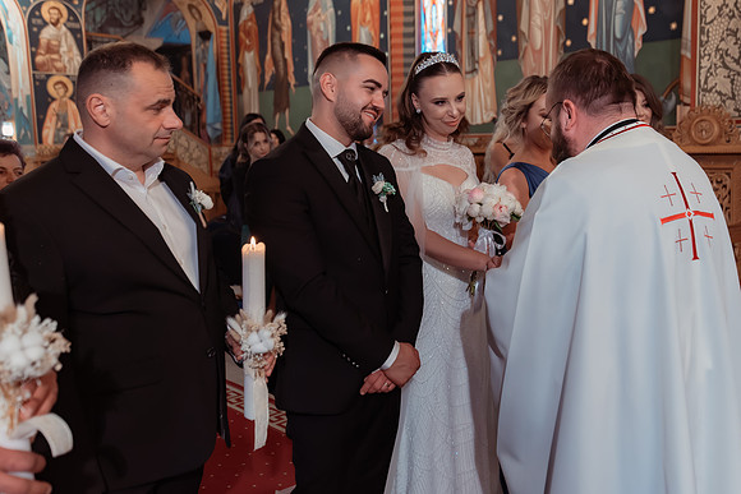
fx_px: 716
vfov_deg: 38.1
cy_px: 232
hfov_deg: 54.4
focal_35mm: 35
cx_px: 430
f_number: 2.8
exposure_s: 1/200
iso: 1600
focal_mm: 30
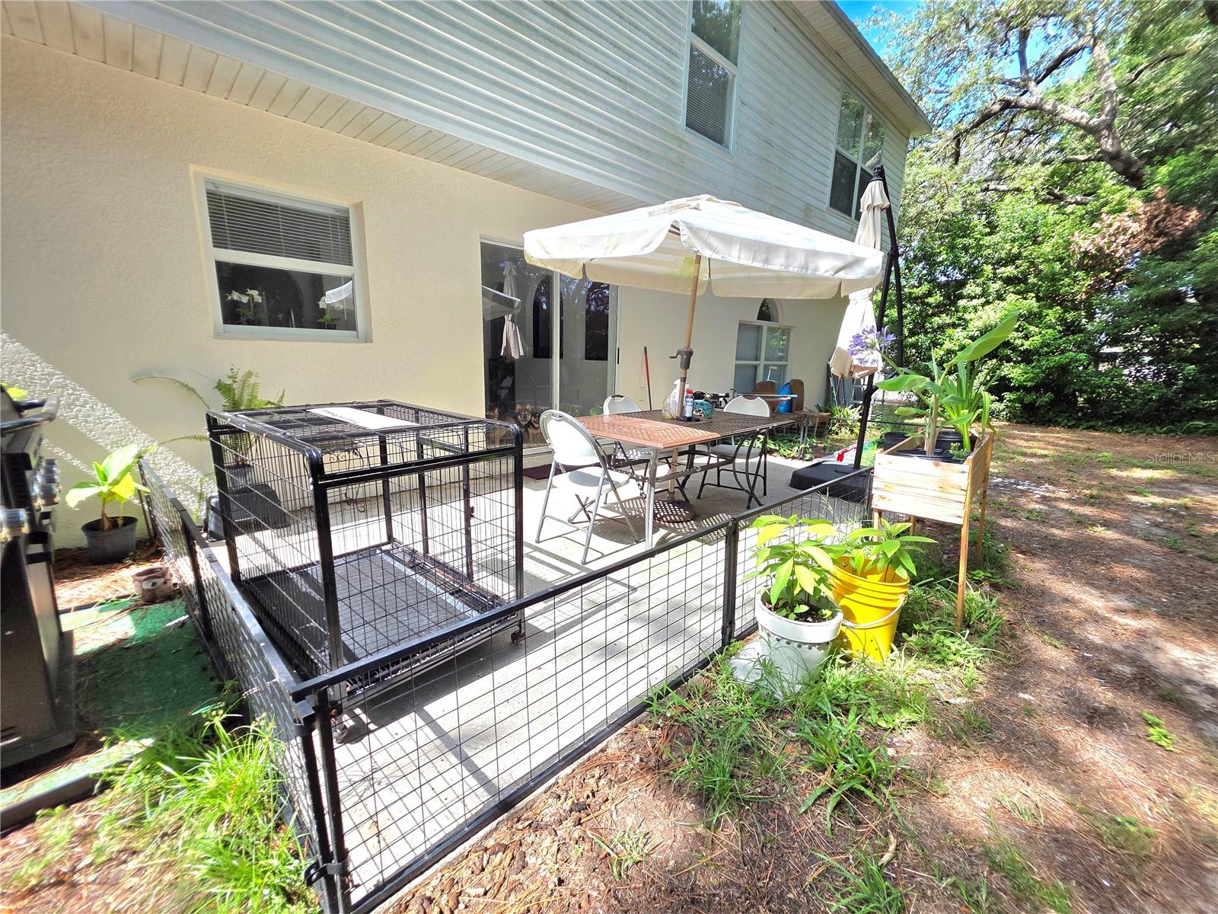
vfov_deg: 89.9
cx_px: 609
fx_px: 457
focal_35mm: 13
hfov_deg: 106.2
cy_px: 457
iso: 40
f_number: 1.9
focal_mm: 2.2
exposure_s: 1/625
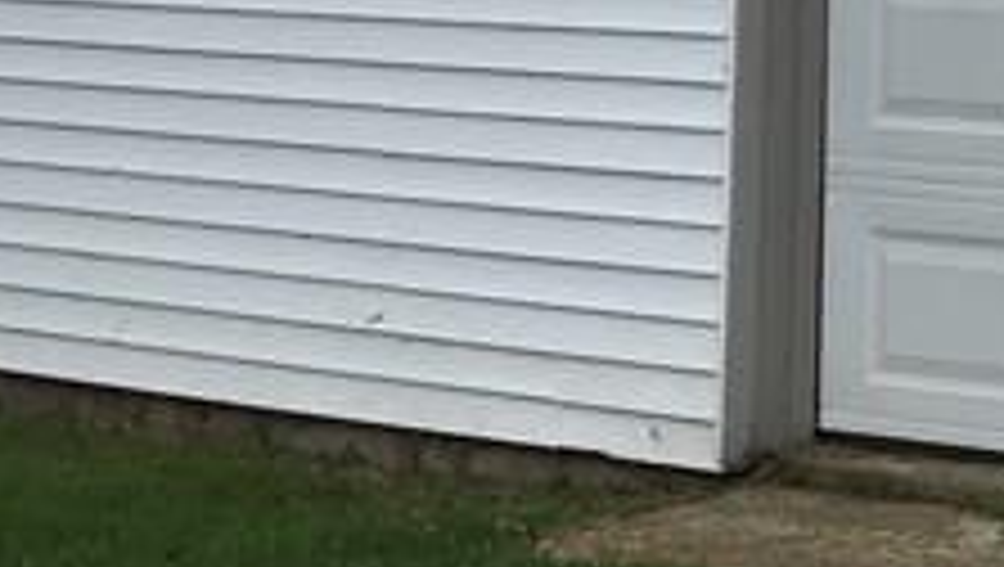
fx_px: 3864
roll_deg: +0.0
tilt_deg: +5.0
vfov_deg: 7.9
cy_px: -729
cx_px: 1823
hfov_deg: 13.3
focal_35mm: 145
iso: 25
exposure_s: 1/950
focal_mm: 4.15
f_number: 2.2
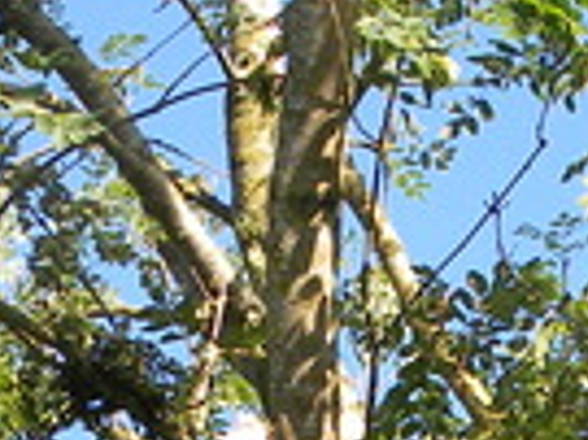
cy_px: 614
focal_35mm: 249
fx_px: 4226
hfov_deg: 8.0
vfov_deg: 5.9
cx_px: 420
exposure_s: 1/300
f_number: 3.8
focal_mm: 7.3
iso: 80
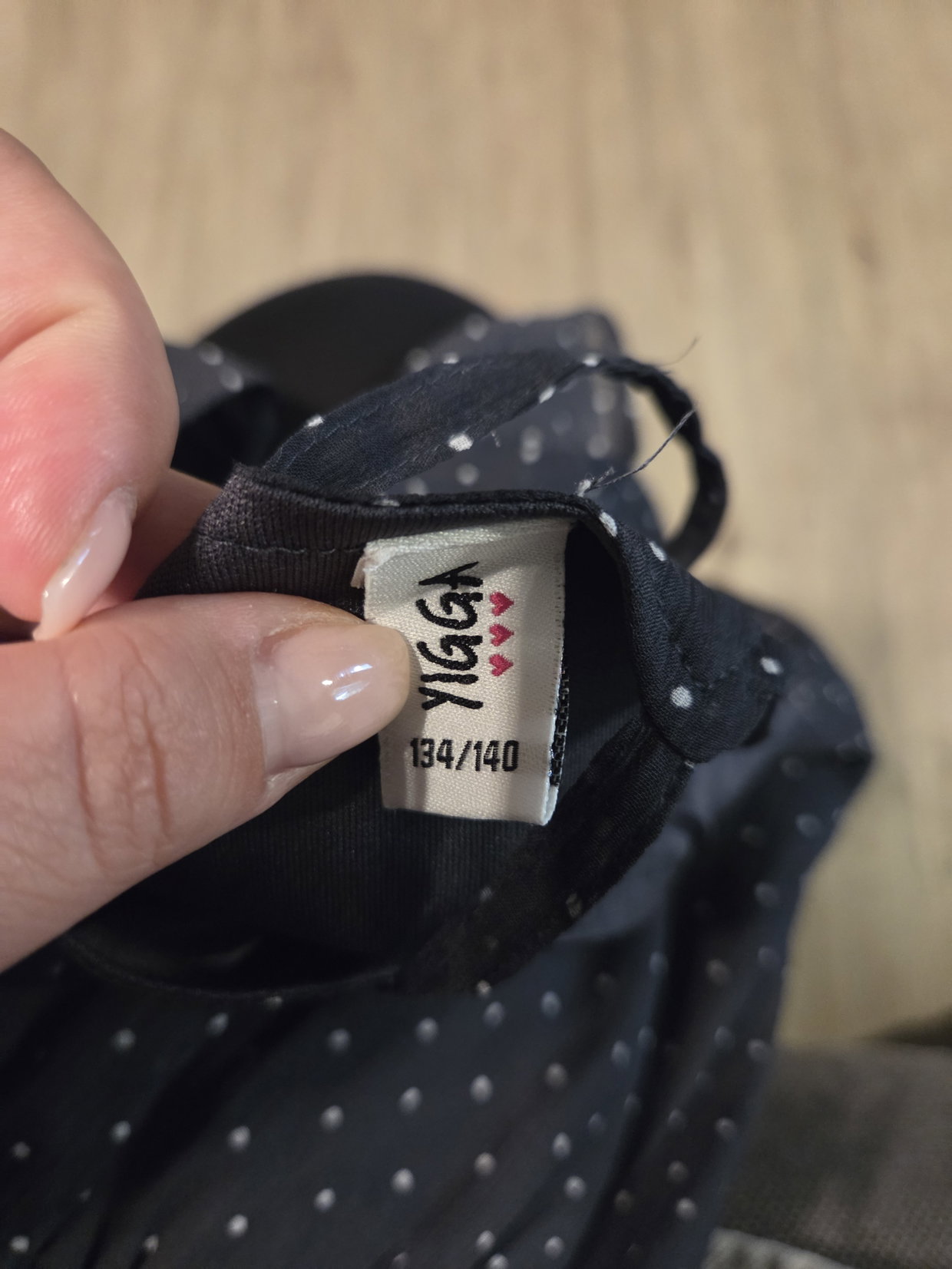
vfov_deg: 73.9
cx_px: 476
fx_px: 843
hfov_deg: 58.9
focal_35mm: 23
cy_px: 634
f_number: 1.8
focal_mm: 5.4
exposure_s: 1/50
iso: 1600
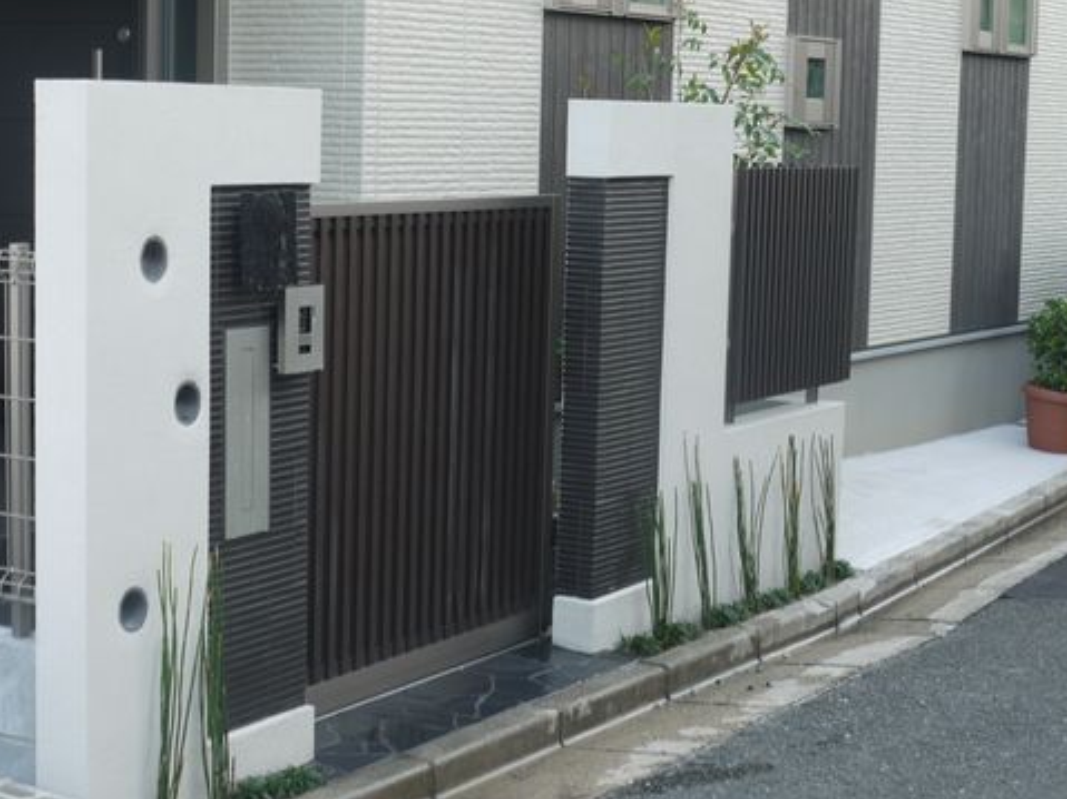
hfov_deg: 27.4
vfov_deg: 20.7
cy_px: 400
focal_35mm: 71
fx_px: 2188
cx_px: 539
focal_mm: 34
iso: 200
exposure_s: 1/50
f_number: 5.5
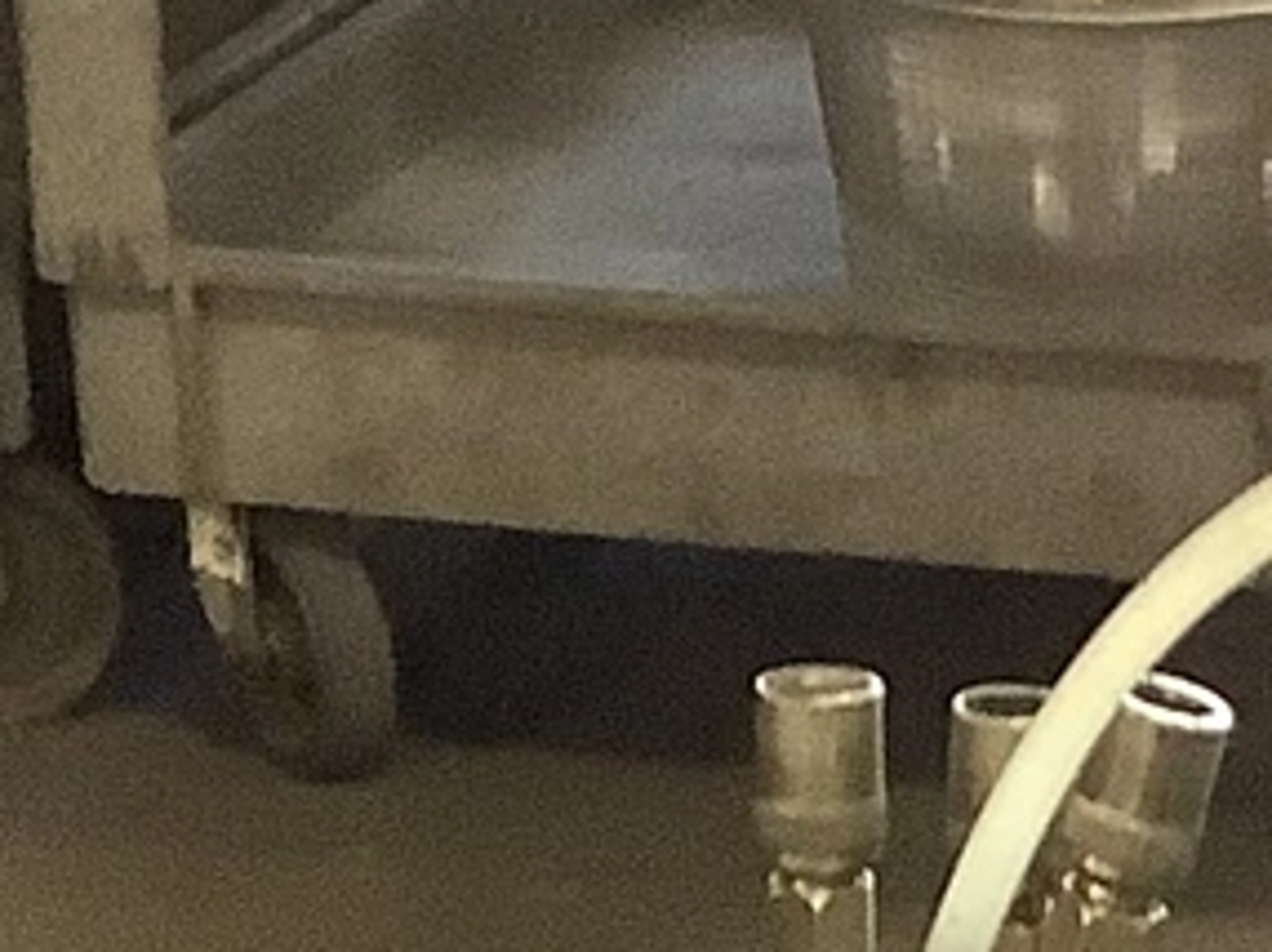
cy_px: 2656
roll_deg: +0.3
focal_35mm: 217
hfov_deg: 9.1
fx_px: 7967
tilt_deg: -33.0
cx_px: 1236
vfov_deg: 6.4
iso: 250
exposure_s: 1/40
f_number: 2.4
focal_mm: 3.3
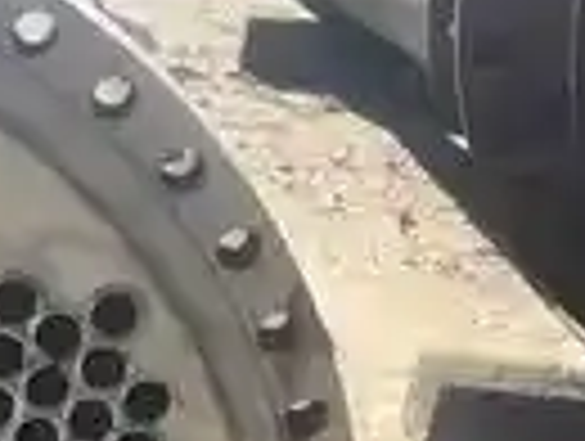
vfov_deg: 16.3
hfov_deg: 20.0
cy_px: 572
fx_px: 1456
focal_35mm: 86
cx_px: -266
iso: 20
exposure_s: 1/1294
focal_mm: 3.99
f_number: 1.8
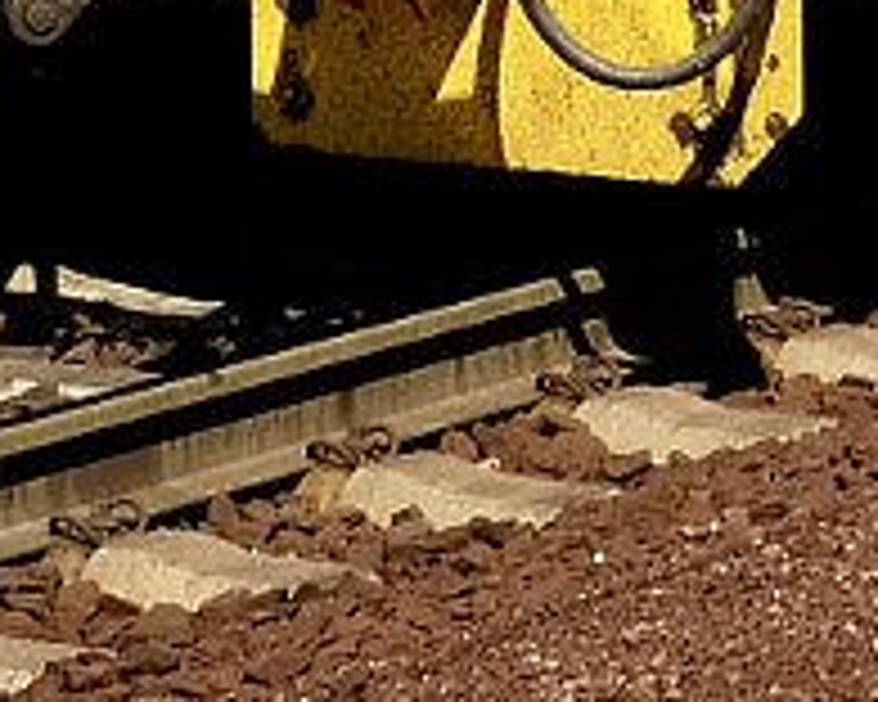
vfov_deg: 4.7
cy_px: -884
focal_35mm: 323
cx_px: 2121
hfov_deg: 5.8
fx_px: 8393
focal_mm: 28
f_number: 9
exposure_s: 1/320
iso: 100
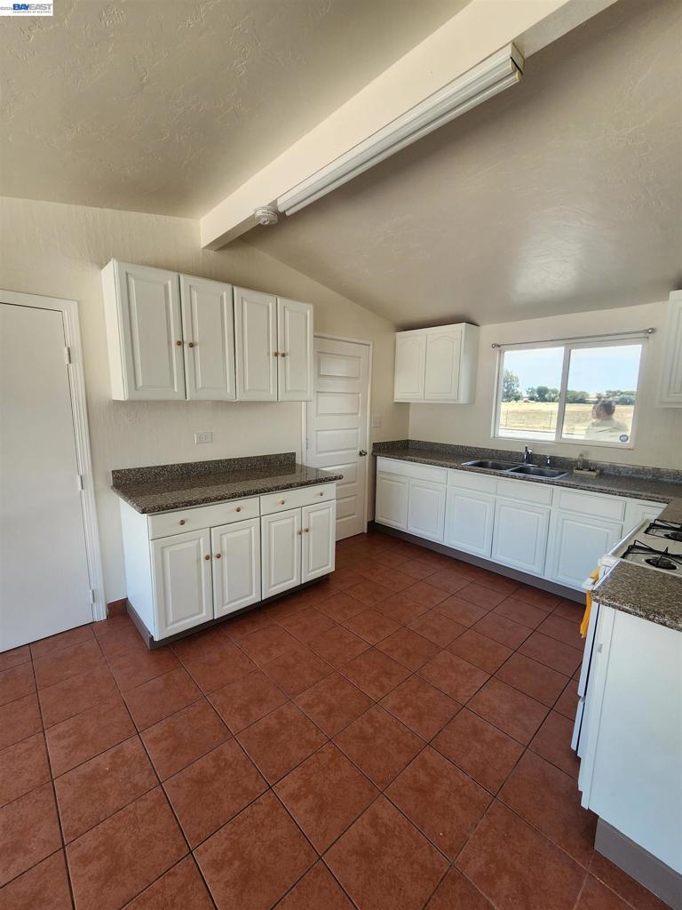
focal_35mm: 13
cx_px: 341
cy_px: 455
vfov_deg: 106.2
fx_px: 341
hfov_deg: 89.9
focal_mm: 2.2
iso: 50
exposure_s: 1/141
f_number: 2.2
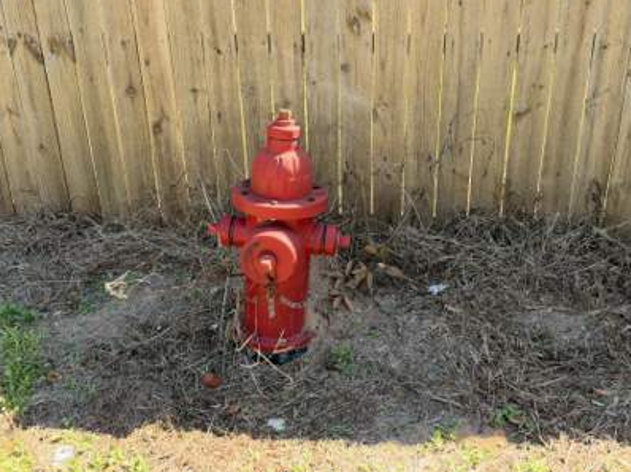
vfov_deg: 40.5
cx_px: 328
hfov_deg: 52.6
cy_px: 193
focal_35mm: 35
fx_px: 638
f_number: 1.8
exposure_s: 1/463
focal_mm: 6.93
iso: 100
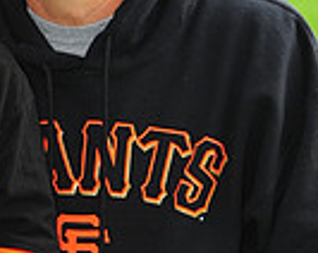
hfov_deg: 2.9
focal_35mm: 676
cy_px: 289
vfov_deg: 2.3
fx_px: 6353
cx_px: -26
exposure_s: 1/1250
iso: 400
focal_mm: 165
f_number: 4
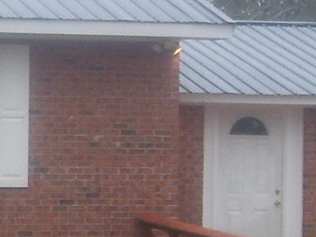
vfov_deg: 6.8
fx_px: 1991
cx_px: -123
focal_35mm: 218
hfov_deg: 8.9
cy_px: 42
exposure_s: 1/125
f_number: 2.7
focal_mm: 6
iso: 80
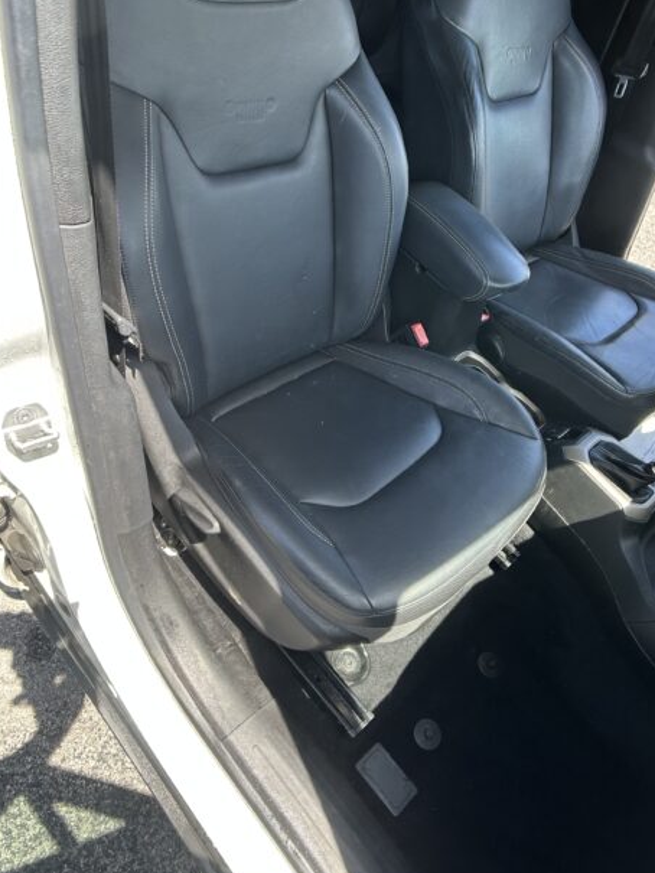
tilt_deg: -47.8
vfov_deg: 55.3
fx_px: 832
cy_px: 410
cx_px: 359
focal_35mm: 33
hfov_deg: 42.9
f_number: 1.5
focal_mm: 5.7
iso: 50
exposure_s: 1/365
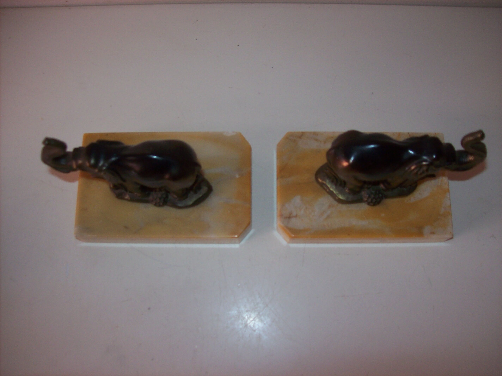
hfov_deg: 51.4
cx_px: 251
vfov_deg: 39.6
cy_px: 188
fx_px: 522
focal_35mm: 36
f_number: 2.7
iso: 80
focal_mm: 6
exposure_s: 1/64
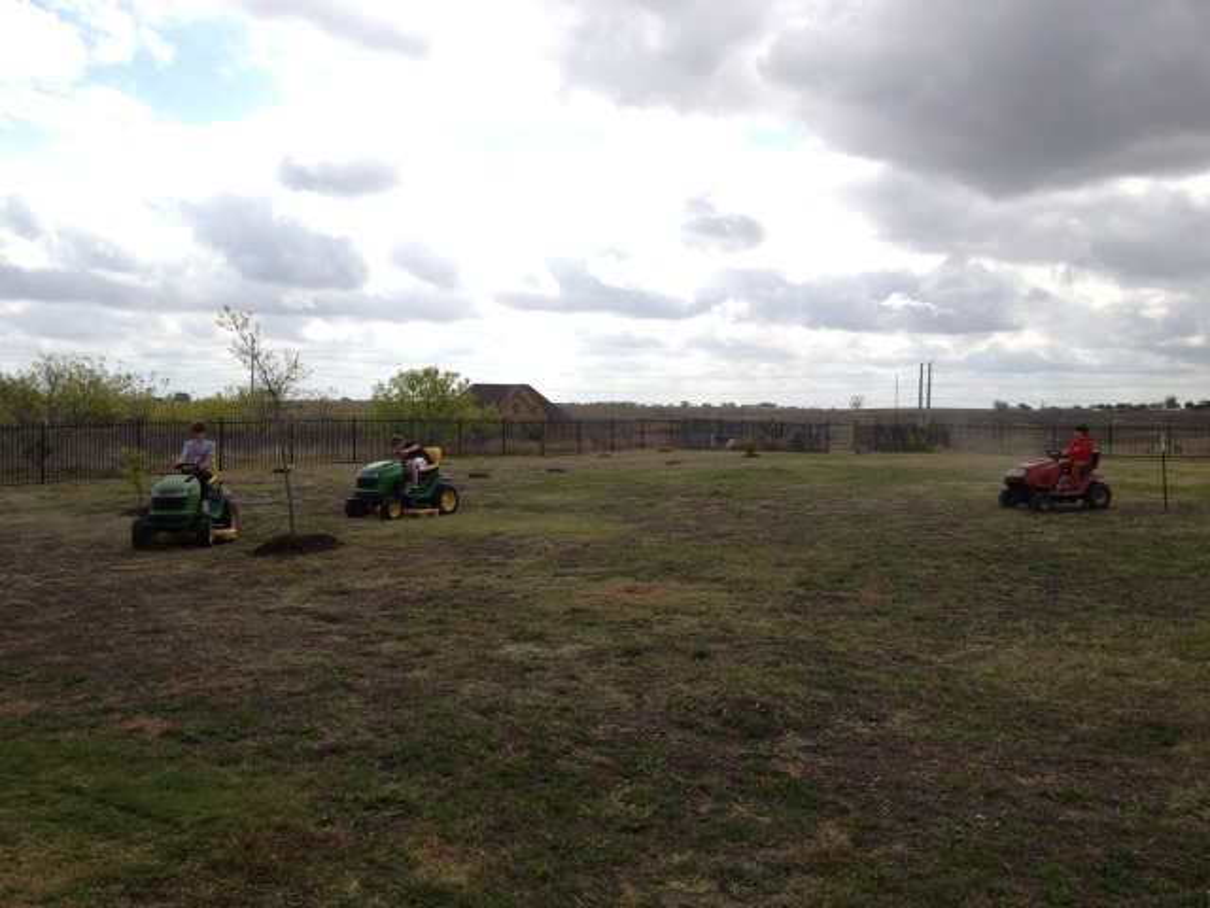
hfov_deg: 52.6
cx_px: 605
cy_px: 454
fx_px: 1223
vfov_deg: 40.7
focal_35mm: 35
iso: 50
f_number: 2.4
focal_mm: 4.28
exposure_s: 1/1727
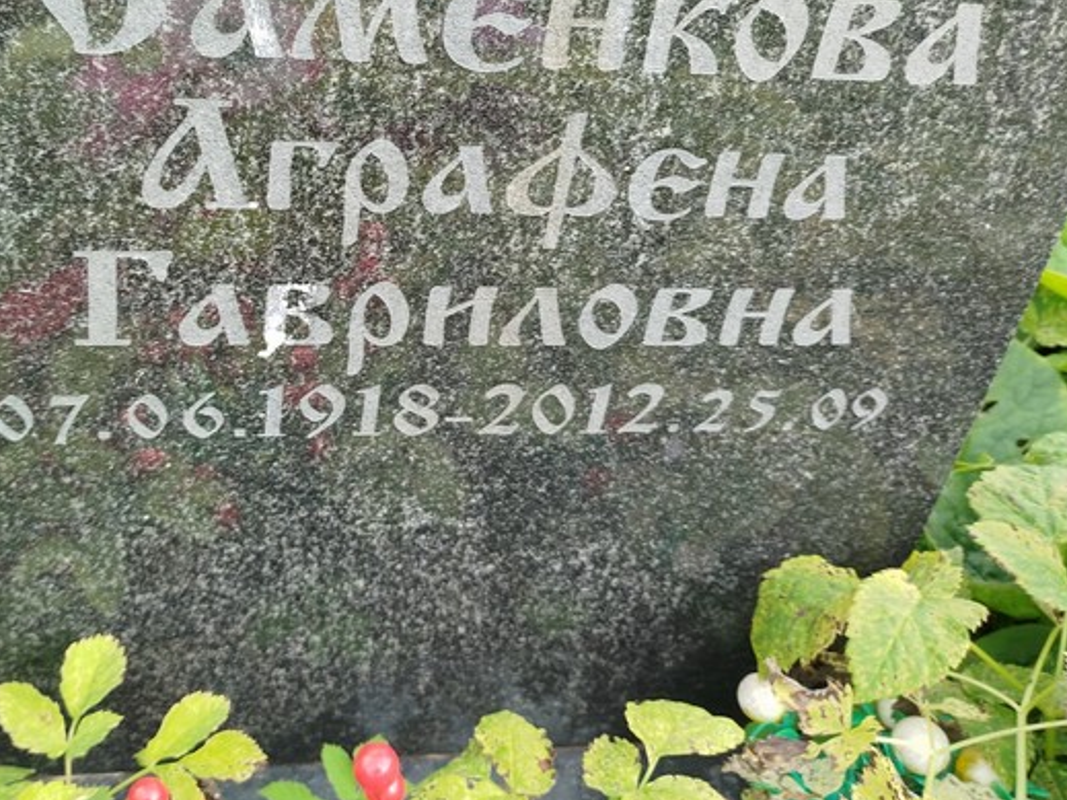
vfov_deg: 37.8
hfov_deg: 49.0
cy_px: 214
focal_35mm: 37
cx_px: 327
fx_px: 1140
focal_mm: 5.31
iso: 50
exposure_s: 1/111
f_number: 1.7
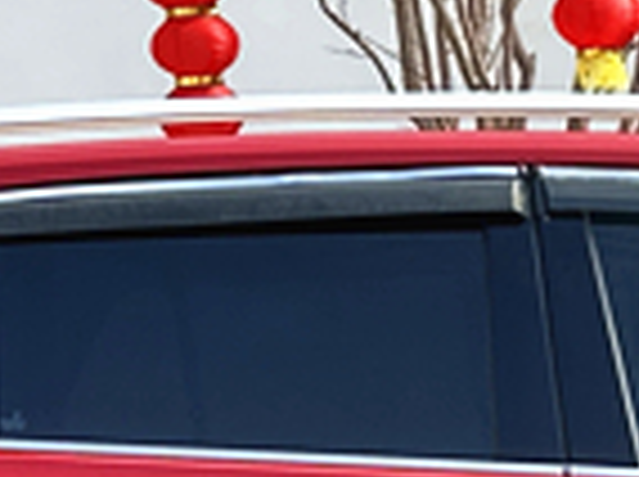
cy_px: 432
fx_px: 4994
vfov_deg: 5.5
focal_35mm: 271
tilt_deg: +0.6
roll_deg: +0.0
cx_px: 819
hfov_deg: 7.2
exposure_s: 1/762
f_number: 1.78
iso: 64
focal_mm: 6.86
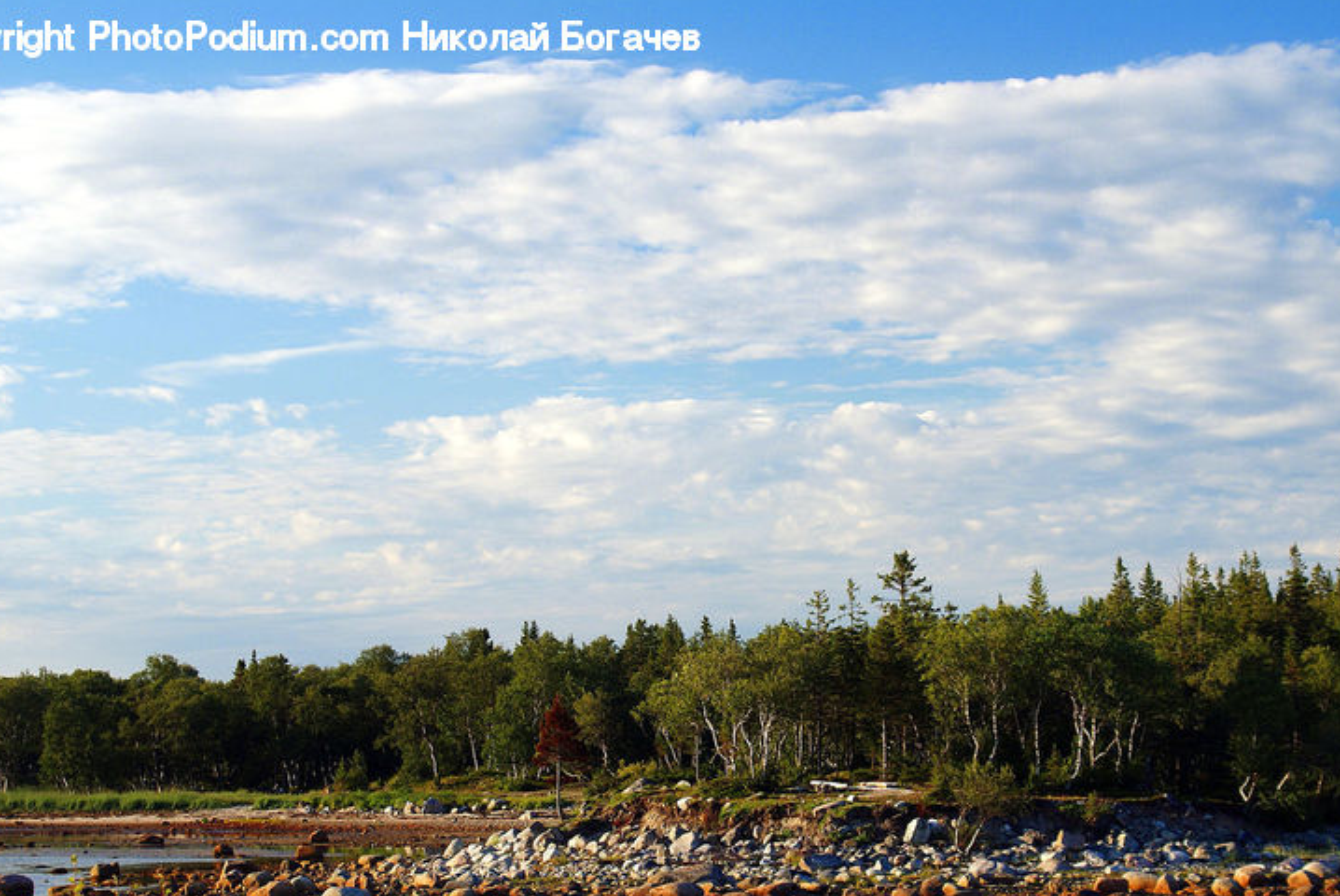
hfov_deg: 21.7
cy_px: 554
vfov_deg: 14.6
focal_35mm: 94
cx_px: 756
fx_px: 3502
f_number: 6.3
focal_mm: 50
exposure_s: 1/100
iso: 100
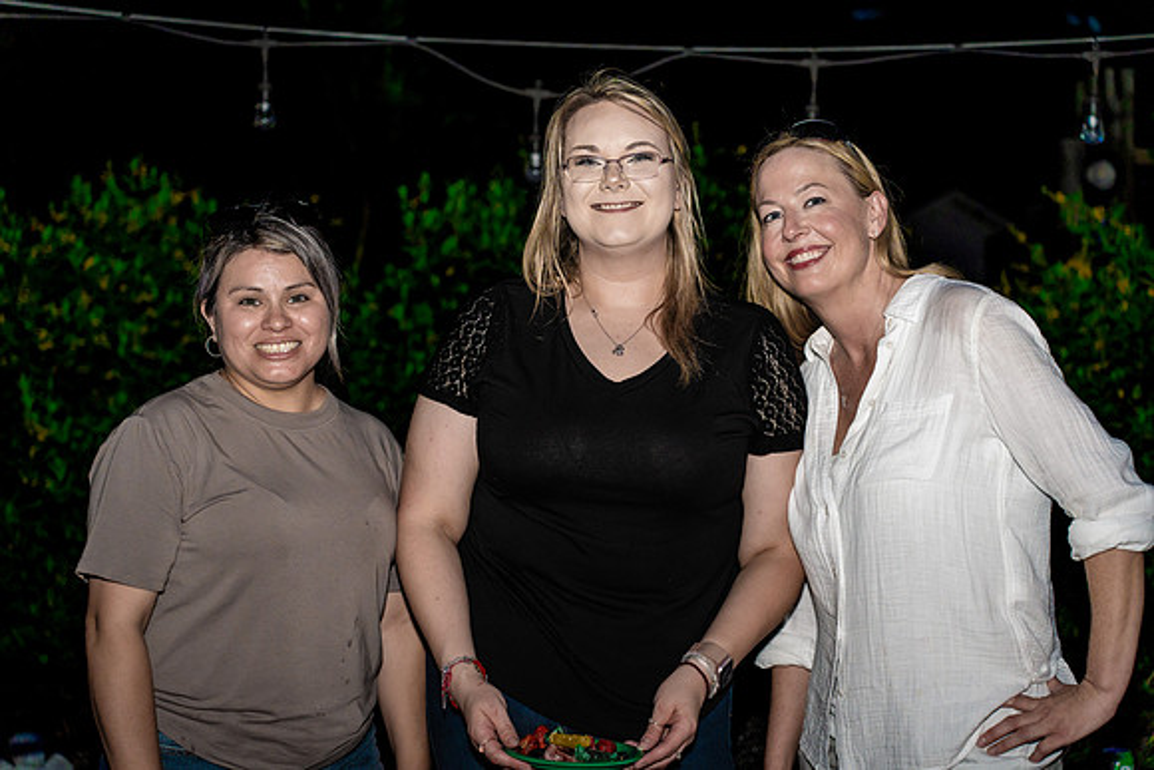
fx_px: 2084
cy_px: 385
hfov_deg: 31.0
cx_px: 577
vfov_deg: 20.9
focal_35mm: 65
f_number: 3.2
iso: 2000
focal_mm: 65
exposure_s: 1/200
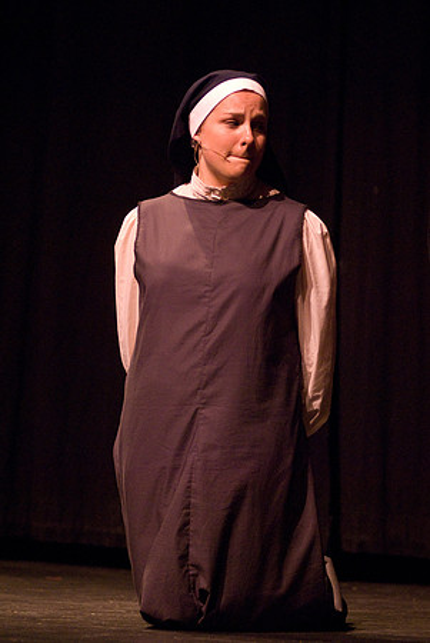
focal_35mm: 174
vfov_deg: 11.8
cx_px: 215
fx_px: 3110
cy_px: 322
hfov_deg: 7.9
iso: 1600
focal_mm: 116
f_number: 2.8
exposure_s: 1/125
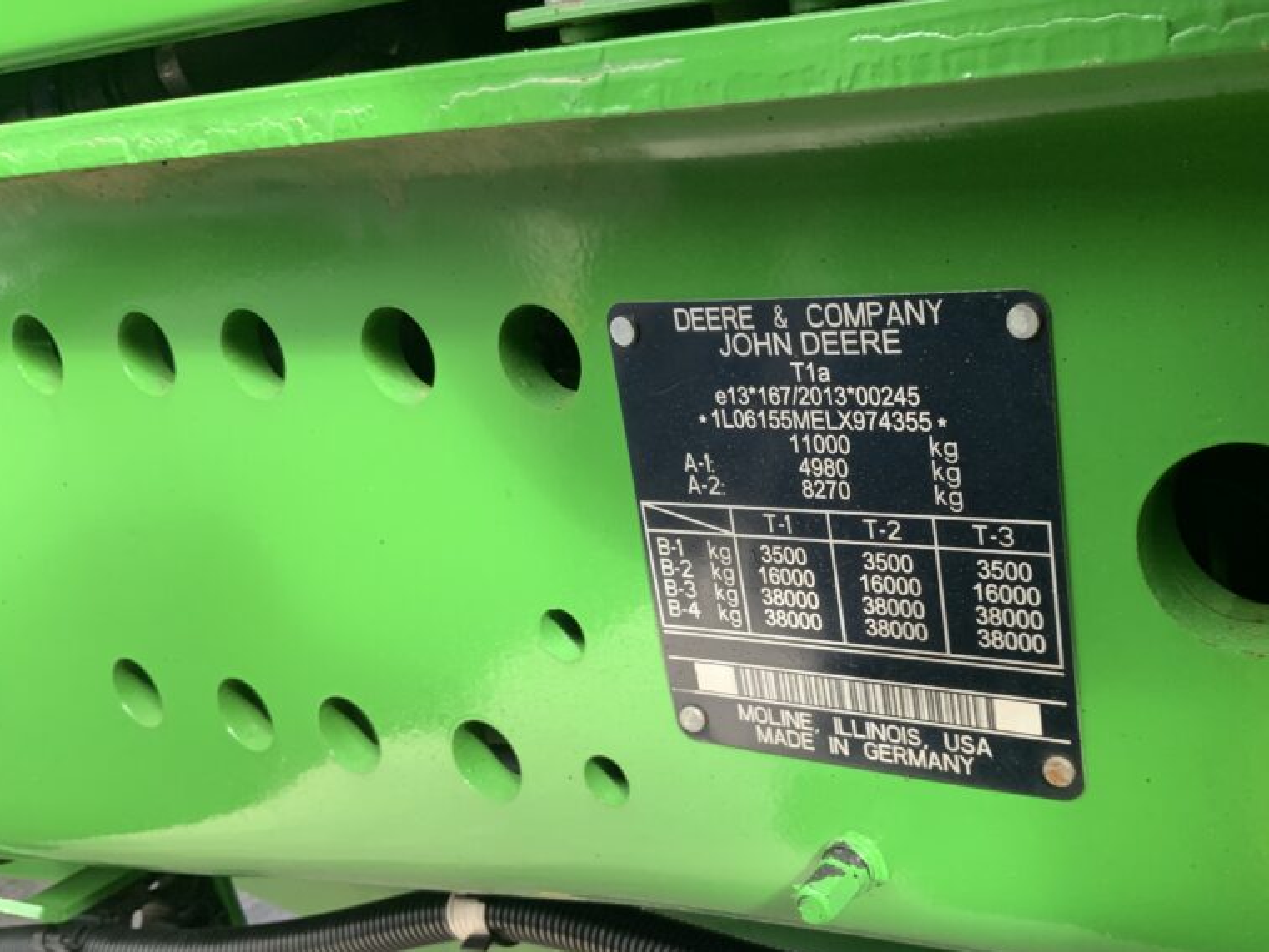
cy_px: 559
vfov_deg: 36.7
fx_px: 1430
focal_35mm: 39
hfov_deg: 47.1
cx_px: 842
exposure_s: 1/122
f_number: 1.8
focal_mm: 3
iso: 50
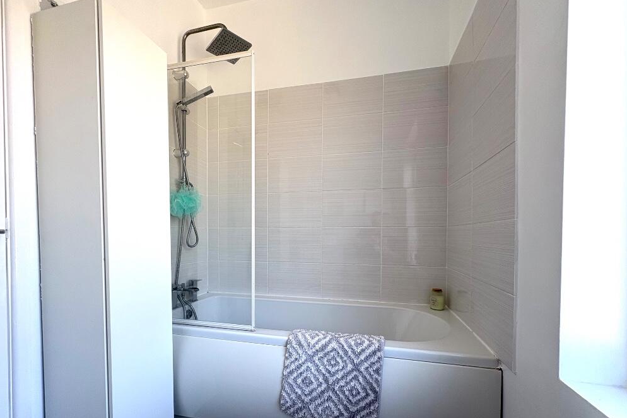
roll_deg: +0.3
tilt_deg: -0.3
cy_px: 238
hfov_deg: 100.4
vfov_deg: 76.9
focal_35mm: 15
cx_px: 307
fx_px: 261
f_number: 2.2
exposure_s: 1/99
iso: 64
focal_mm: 2.22
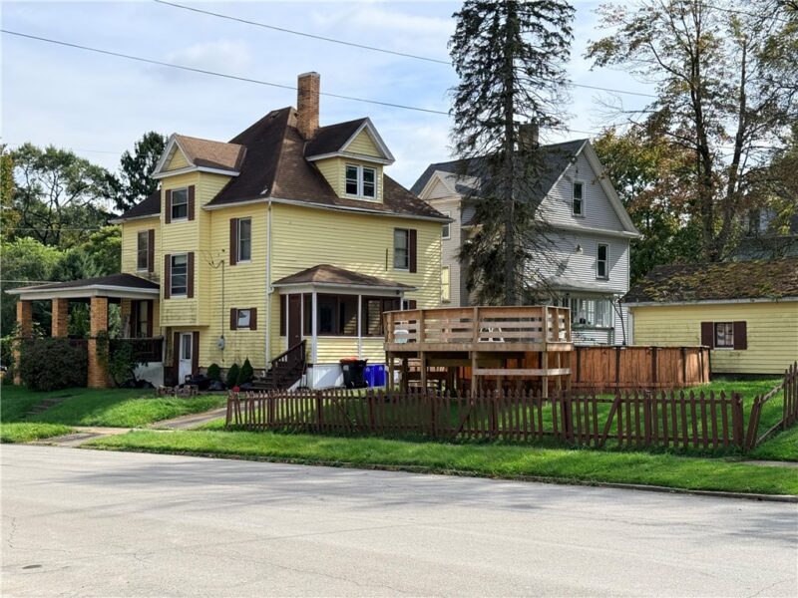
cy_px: 299
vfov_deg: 30.3
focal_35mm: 48
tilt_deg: +2.3
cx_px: 399
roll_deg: -0.1
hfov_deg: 39.7
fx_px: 1107
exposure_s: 1/4587
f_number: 1.78
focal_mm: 6.76
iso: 100
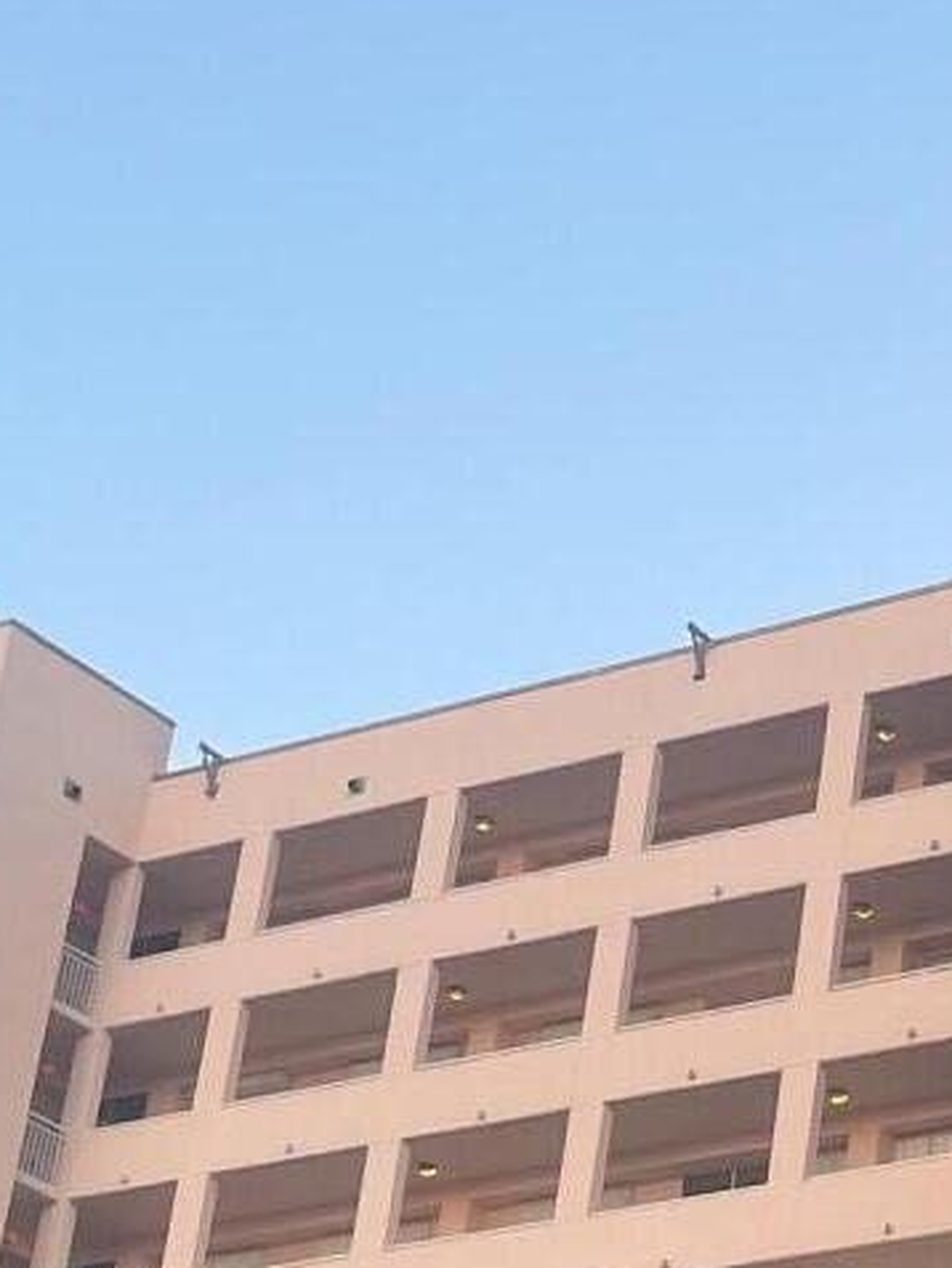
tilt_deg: +20.7
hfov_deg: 13.0
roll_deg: -3.4
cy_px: 1350
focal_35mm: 109
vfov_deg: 17.5
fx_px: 3995
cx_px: 1364
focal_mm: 4.2
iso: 64
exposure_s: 1/121
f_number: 1.6
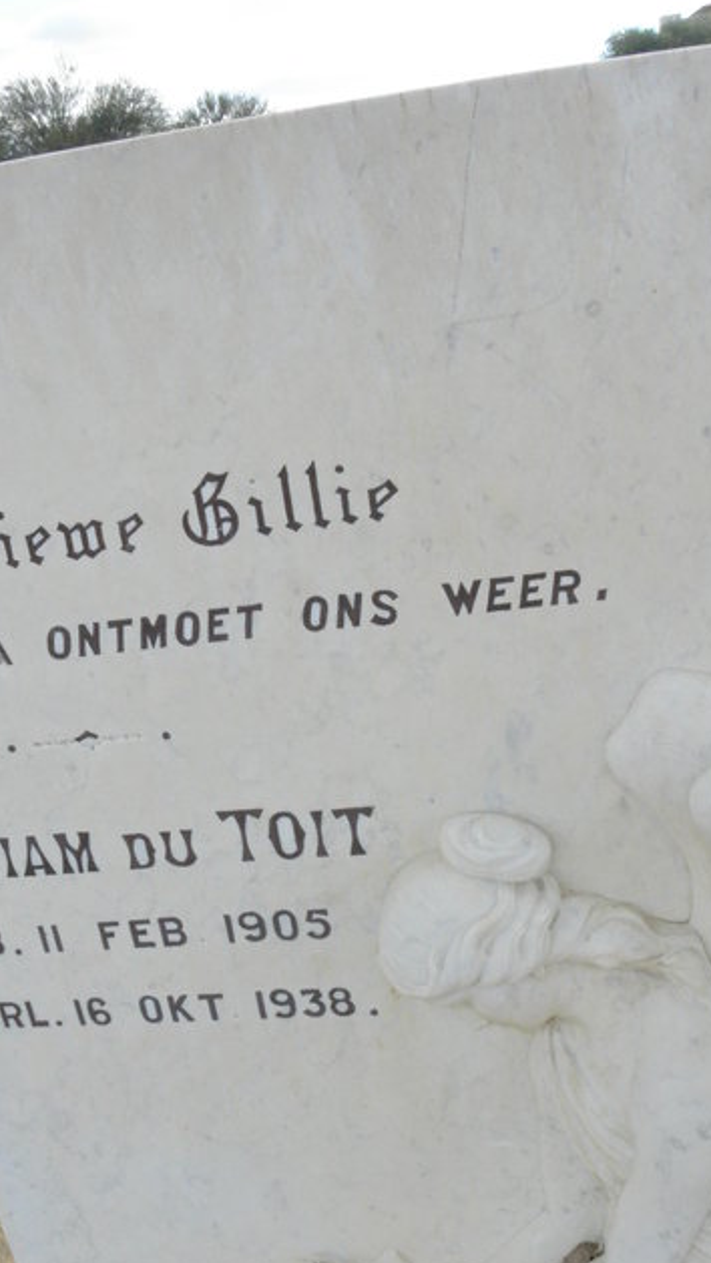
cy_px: 761
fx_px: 1206
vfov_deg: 54.9
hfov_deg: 32.8
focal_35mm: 36
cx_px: 327
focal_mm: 4.6
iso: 200
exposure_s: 1/200
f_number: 6.3
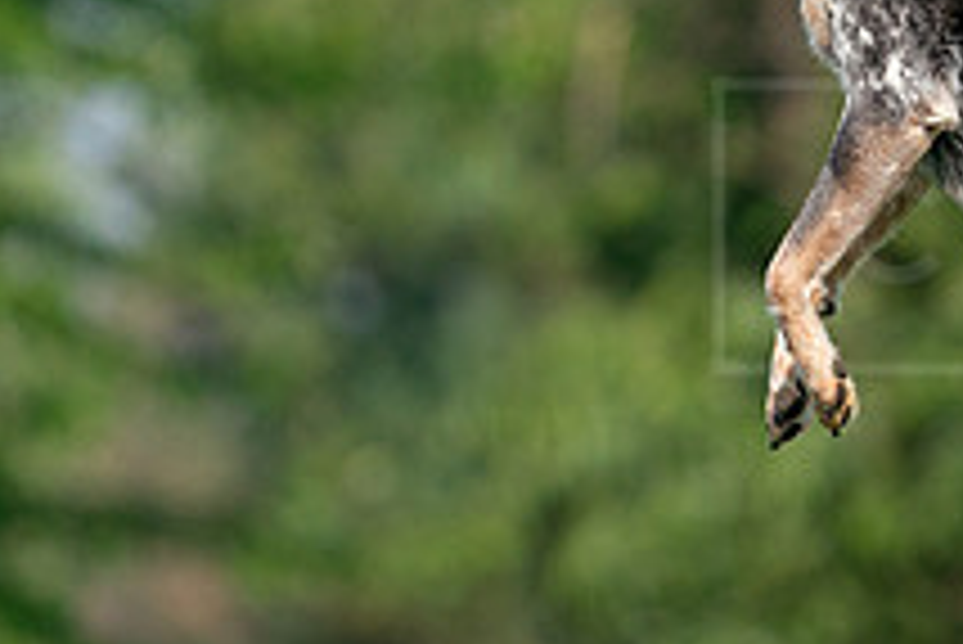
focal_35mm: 1070
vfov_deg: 1.3
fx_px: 28641
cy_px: 304
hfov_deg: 1.9
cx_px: 1163
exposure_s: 1/4000
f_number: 6.3
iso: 1600
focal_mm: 385
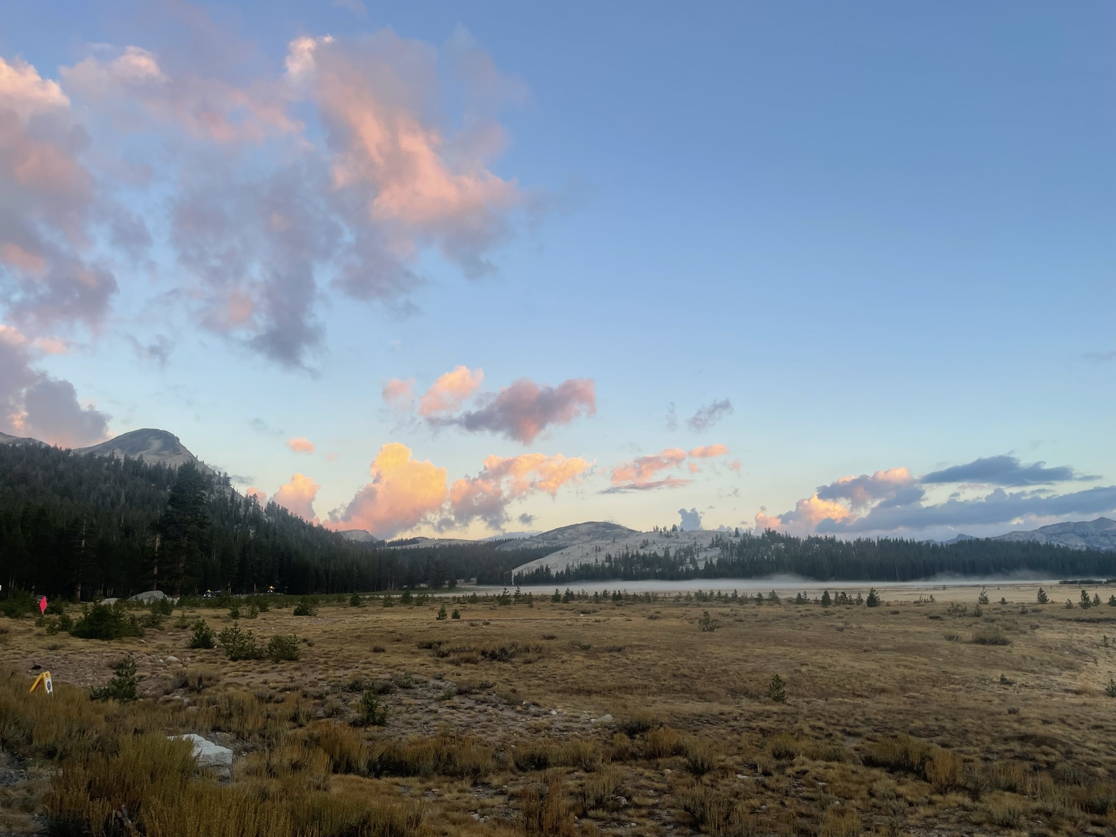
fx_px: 838
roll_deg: +1.7
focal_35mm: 26
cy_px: 418
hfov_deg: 67.3
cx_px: 558
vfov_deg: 53.1
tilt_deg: +11.5
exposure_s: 1/319
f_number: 1.6
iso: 32
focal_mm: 4.2
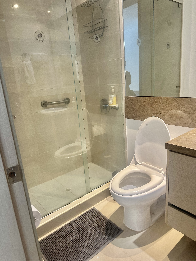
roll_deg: +3.5
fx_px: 181
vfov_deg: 71.6
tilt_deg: -14.1
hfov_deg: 56.8
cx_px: 98
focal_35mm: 24
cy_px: 130
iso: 250
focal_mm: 6.86
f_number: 1.78
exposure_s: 1/60
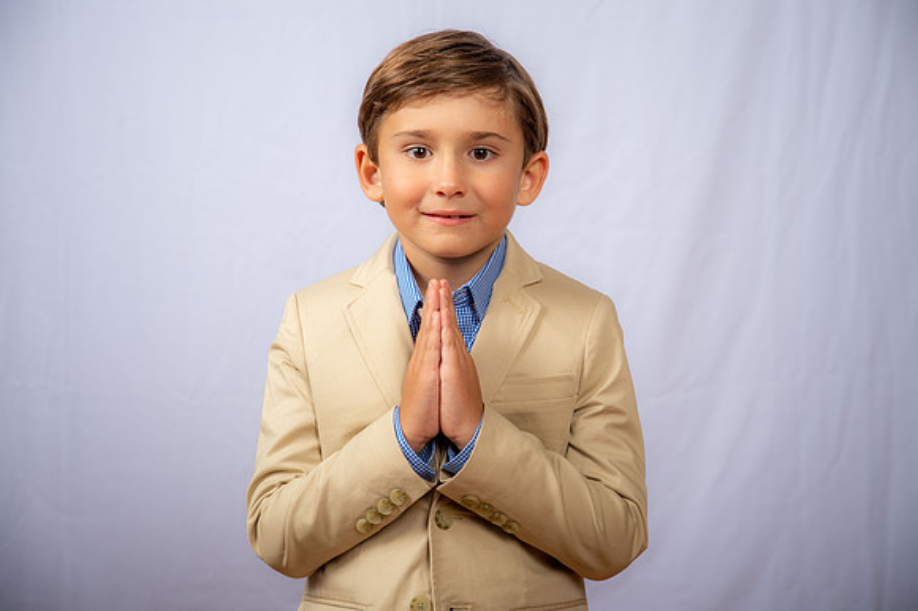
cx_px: 459
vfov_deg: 17.5
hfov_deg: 26.0
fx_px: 1988
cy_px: 306
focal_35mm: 78
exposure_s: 1/160
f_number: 6.3
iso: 250
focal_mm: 78
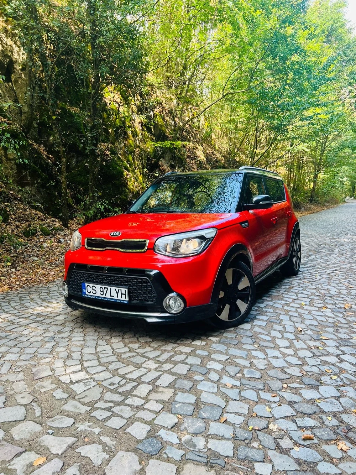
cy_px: 238
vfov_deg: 67.3
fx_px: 357
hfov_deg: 53.0
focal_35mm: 26
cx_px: 178
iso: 64
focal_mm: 5.7
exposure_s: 1/244
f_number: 1.5
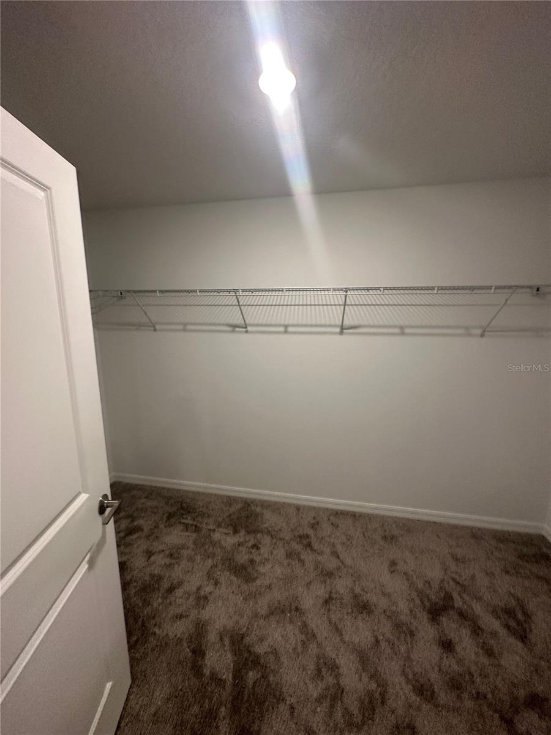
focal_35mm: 14
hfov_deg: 85.7
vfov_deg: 102.1
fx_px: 297
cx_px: 276
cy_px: 368
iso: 160
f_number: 2.2
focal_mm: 2.22
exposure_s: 1/60
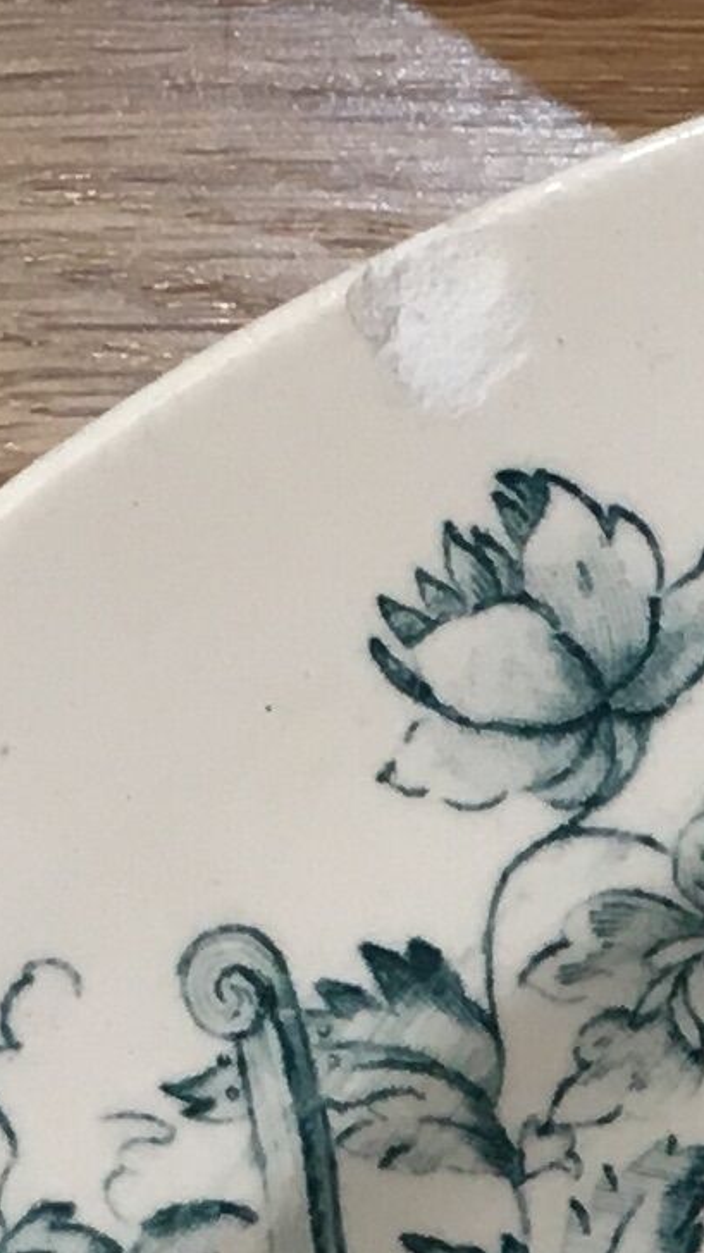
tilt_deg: -77.7
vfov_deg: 11.8
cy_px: 1845
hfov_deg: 6.6
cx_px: 1601
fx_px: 5813
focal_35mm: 175
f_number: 2.2
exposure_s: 1/33
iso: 40
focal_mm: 4.15
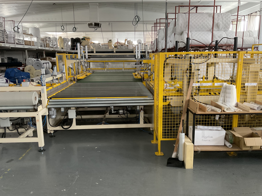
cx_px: 131
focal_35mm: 29
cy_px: 98
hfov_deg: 61.7
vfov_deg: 48.2
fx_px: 219
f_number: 1.8
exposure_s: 1/60
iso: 160
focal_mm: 3
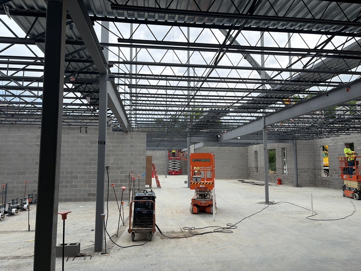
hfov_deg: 67.3
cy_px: 136
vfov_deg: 53.1
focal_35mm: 26
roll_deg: +0.8
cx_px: 180
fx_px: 271
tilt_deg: +6.5
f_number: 1.6
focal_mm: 5.96
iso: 50
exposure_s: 1/1484
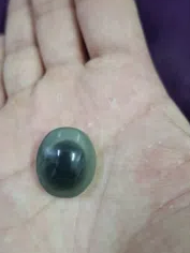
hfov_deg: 36.7
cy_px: 132
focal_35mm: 39
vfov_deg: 47.9
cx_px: 79
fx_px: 285
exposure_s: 1/33
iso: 320
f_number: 1.8
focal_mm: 5.54
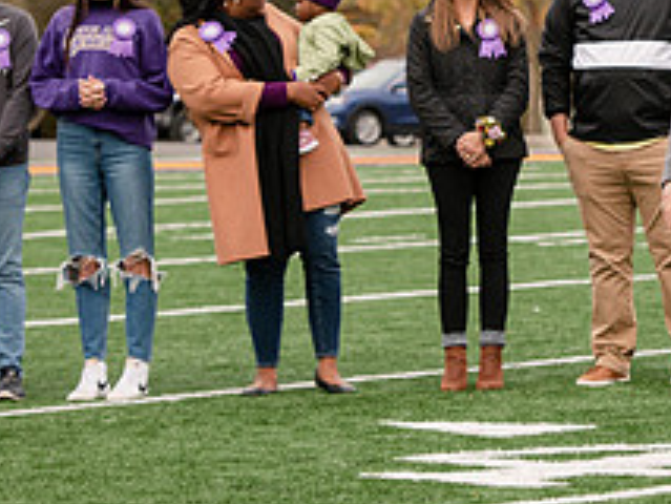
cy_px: -27
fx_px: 5178
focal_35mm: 267
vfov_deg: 5.6
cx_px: 595
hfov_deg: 7.4
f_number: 4.5
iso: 320
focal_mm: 102
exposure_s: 1/1250
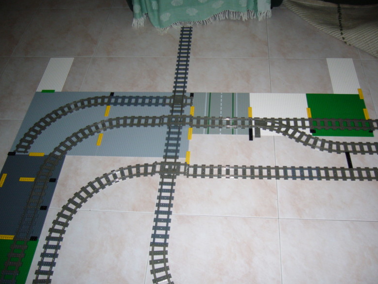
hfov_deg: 51.4
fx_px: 393
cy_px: 145
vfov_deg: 39.6
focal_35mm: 36
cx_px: 190
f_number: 2.8
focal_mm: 5.8
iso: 100
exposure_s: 1/30
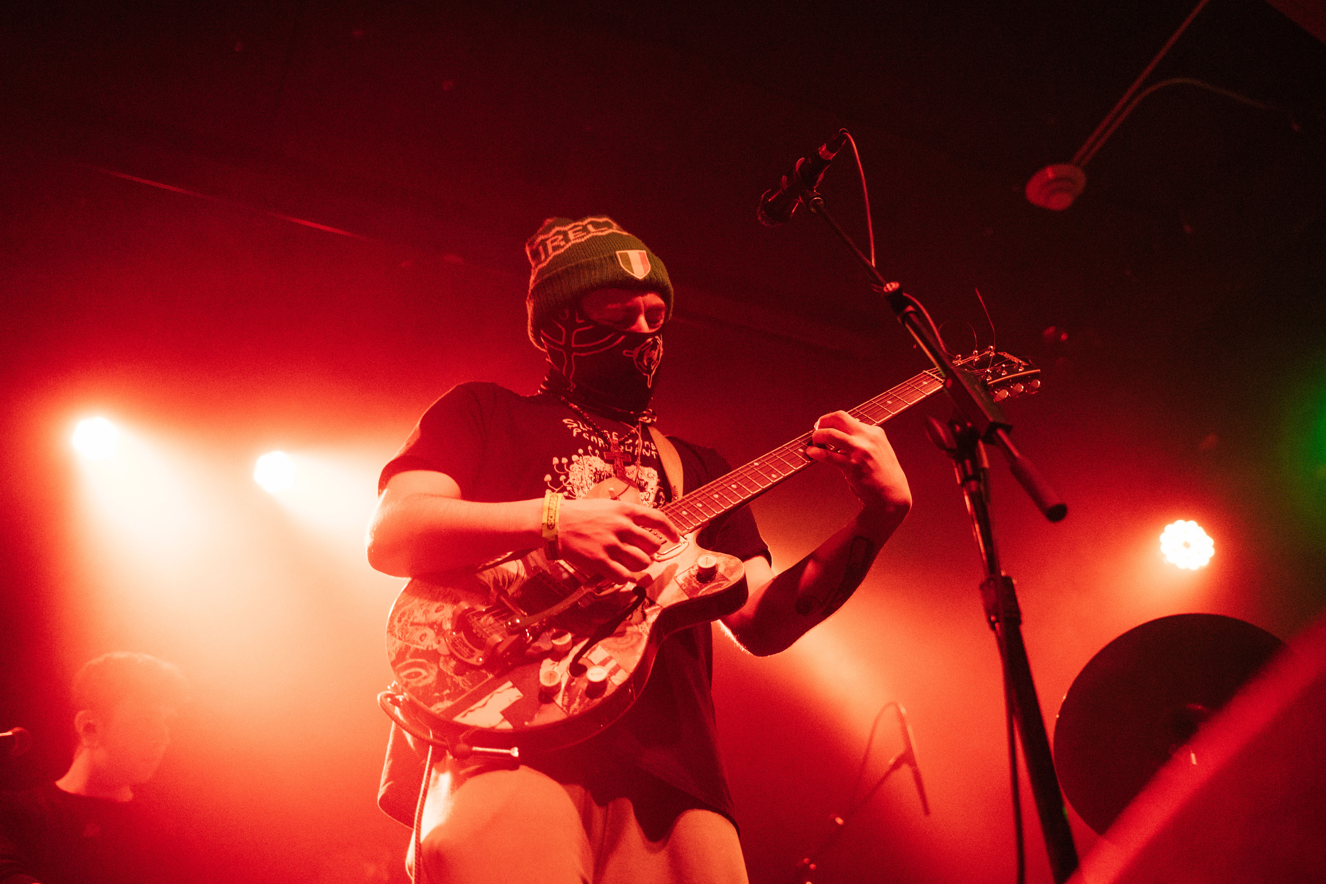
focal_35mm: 39
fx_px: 1436
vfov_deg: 34.2
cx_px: 663
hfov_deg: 49.6
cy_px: 442
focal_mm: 39
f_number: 2.8
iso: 12800
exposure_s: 1/160
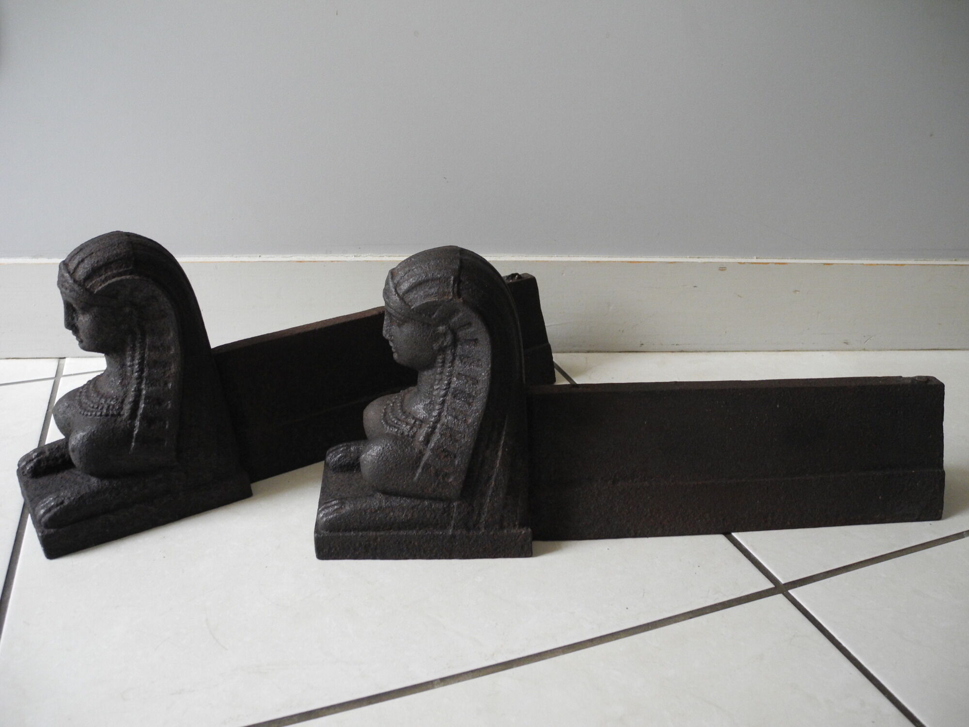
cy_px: 364
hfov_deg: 63.4
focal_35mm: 28
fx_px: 784
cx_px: 484
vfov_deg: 49.7
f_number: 2.8
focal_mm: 6
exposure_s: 1/3.6
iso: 400
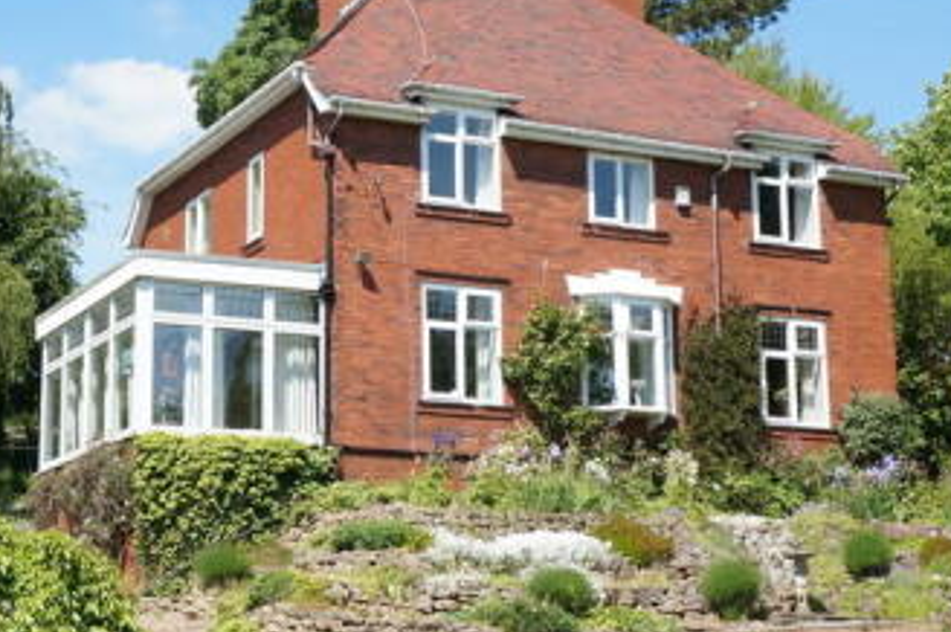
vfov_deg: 18.9
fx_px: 1900
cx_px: 316
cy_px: 316
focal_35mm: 72
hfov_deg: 27.9
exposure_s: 1/160
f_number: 8
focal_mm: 24
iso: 100
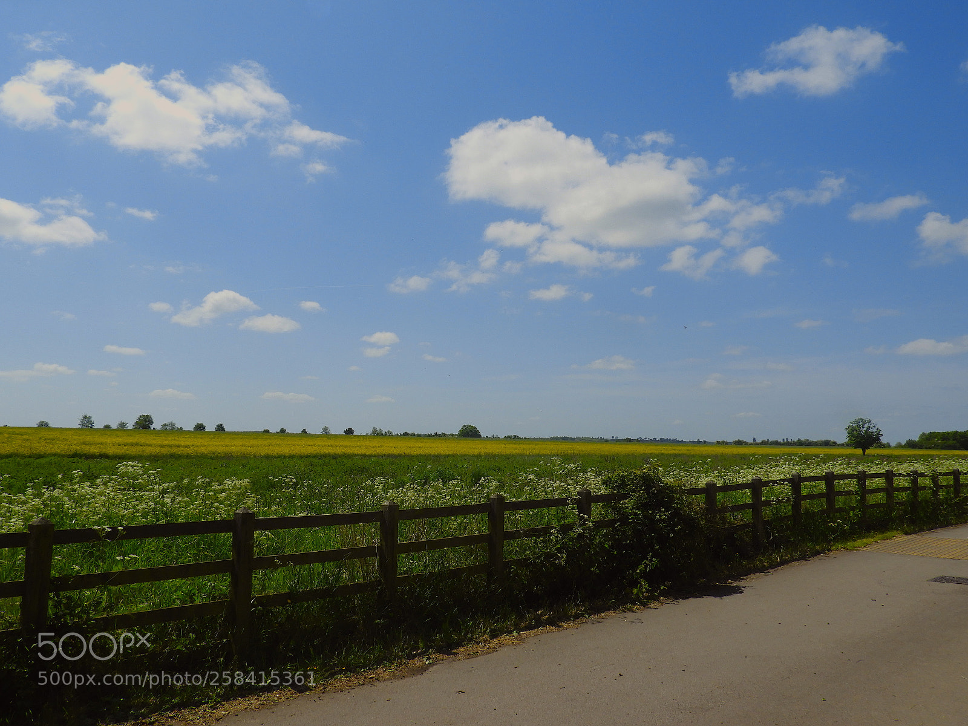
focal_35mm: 30
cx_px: 484
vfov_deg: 46.8
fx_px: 839
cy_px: 363
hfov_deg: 60.0
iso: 100
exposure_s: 1/1600
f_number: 3.5
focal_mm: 5.4
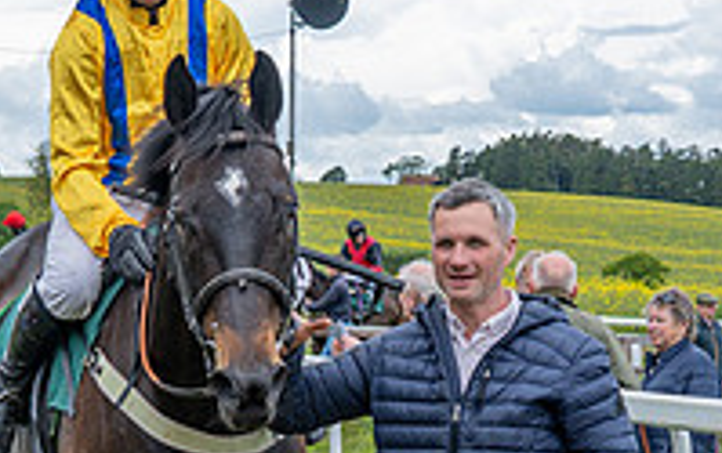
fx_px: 3113
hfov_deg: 13.2
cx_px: 335
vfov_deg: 8.2
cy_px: 547
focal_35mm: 158
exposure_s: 1/800
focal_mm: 36
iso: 200
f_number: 5
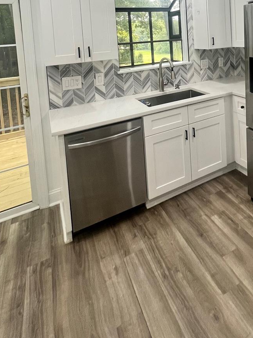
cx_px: 175
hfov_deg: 57.2
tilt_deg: -3.1
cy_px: 48
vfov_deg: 64.4
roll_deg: +3.0
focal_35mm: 23
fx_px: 224
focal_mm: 1.57
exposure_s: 1/120
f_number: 1.8
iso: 250
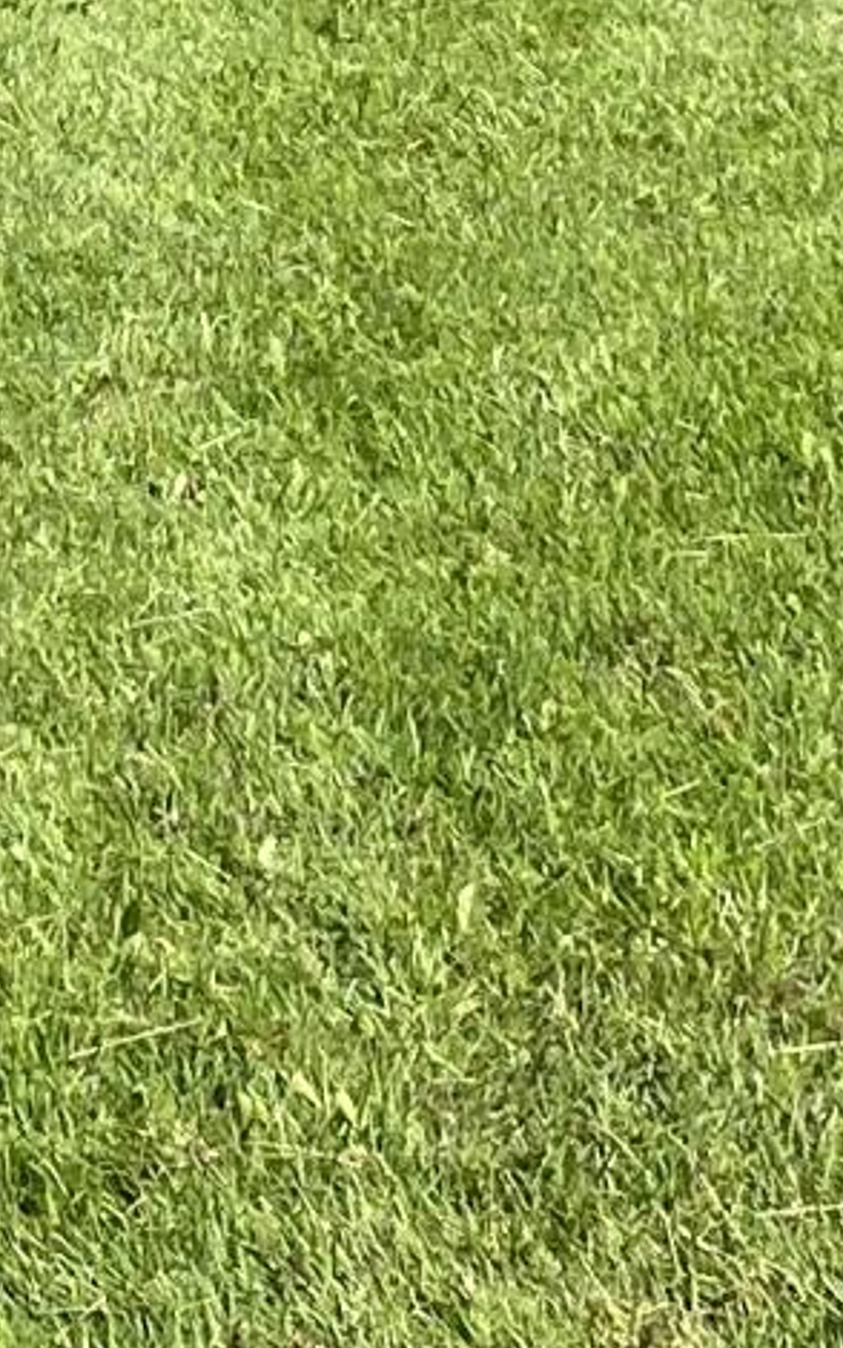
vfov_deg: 11.2
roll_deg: -1.5
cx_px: 508
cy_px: -932
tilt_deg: -2.7
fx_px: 6466
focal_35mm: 176
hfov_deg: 7.5
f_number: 1.8
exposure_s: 1/1678
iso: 32
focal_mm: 4.25
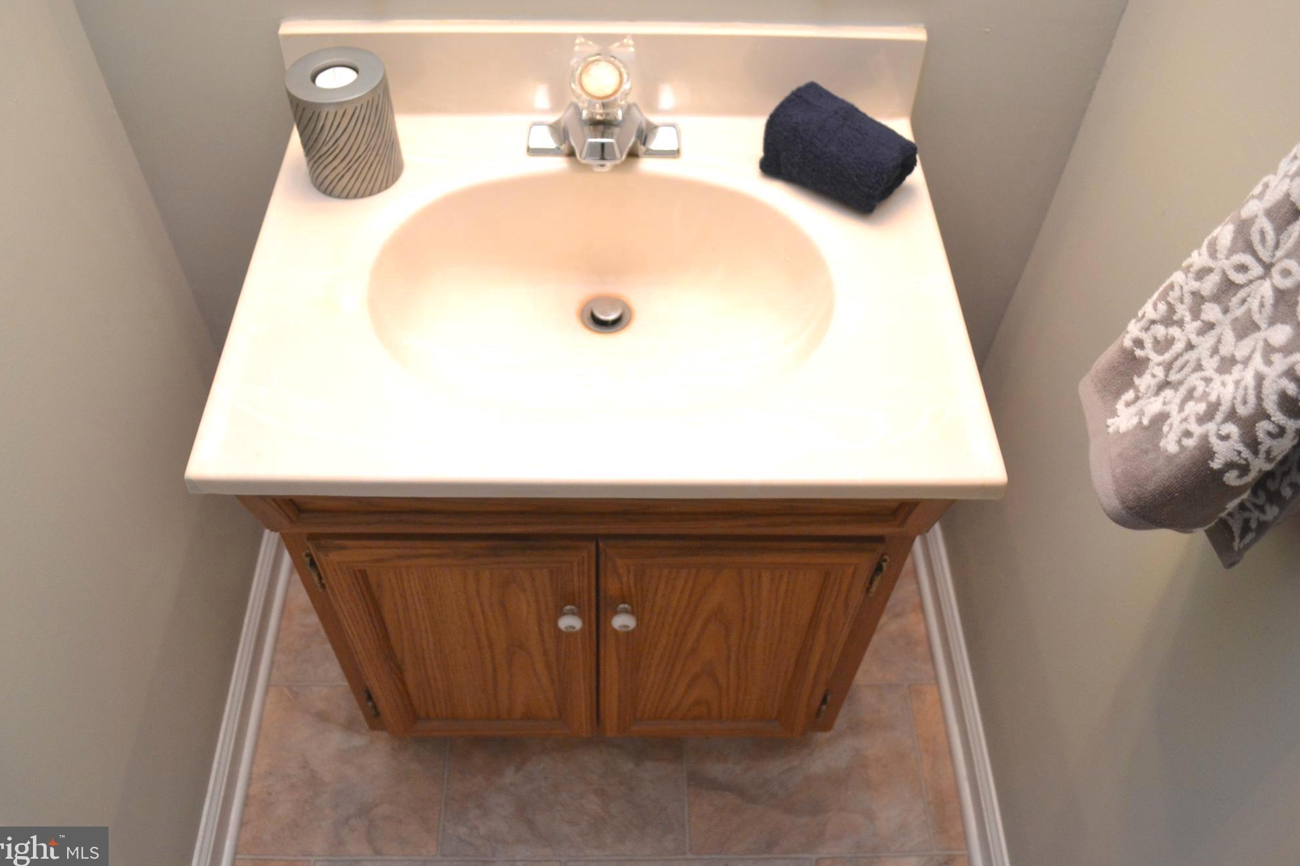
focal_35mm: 28
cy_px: 425
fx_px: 1011
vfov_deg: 46.4
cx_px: 637
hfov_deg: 65.5
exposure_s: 1/60
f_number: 3.5
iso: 1250
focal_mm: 18
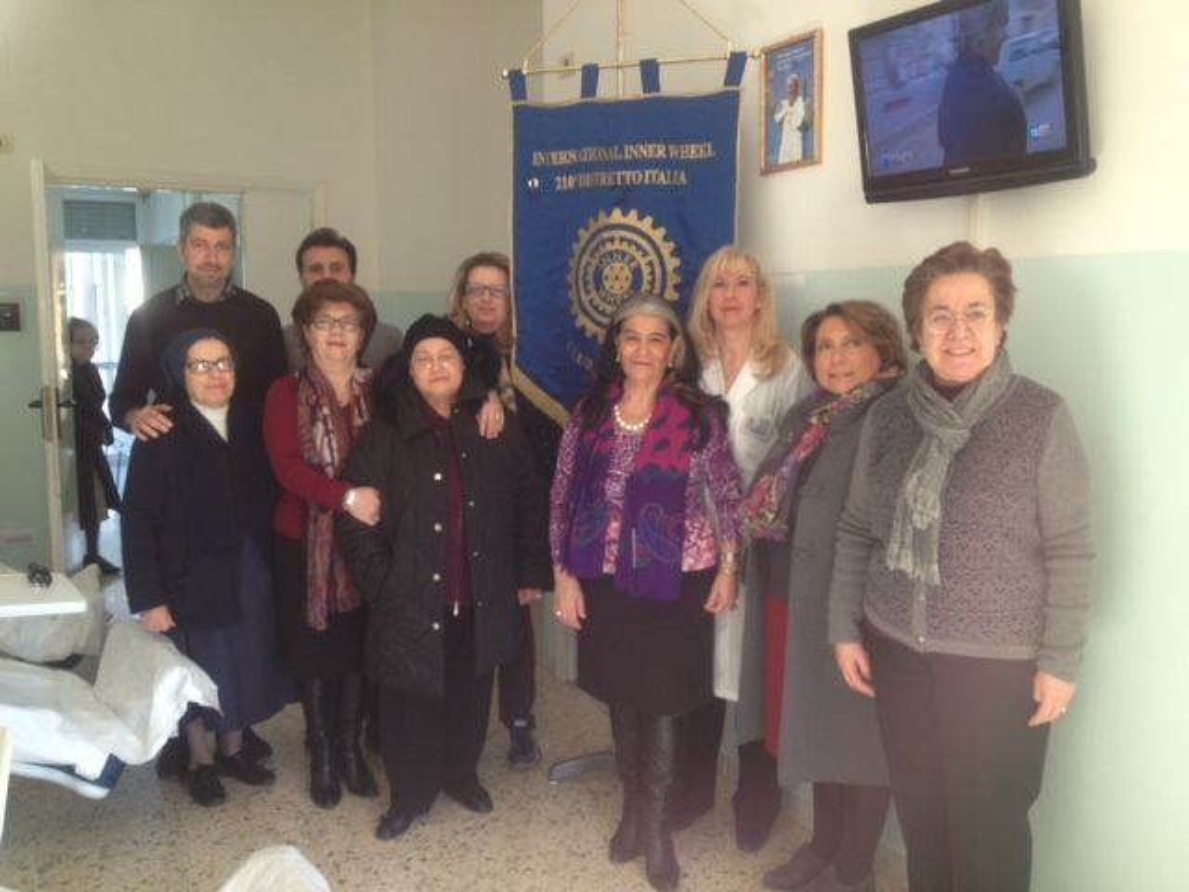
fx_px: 1202
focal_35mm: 35
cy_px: 446
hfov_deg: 52.6
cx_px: 594
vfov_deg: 40.7
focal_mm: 4.28
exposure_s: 1/20
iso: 50
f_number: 2.4
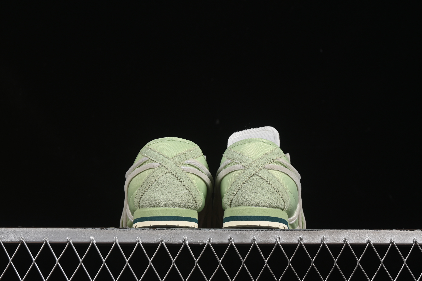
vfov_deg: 18.2
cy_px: 140
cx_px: 211
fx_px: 879
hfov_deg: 27.0
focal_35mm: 75
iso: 160
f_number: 8
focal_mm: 50
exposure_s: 1/80
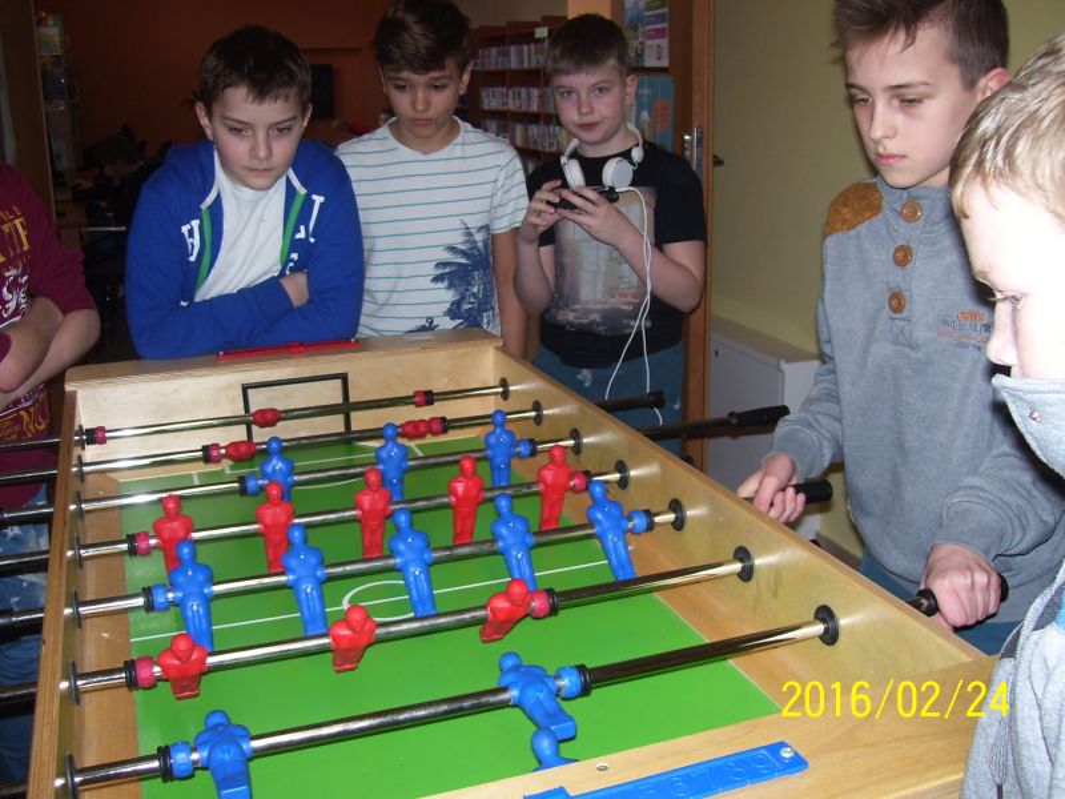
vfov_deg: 39.7
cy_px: 400
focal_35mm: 36
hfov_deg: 51.4
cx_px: 532
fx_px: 1108
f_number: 2.7
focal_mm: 6
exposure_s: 1/60
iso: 80
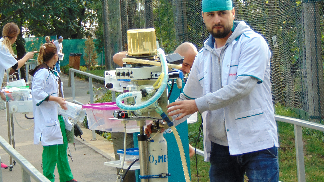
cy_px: 80
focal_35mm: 171
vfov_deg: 7.1
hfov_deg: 12.6
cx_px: 148
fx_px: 1469
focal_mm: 23.9
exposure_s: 1/160
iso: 80
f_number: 4
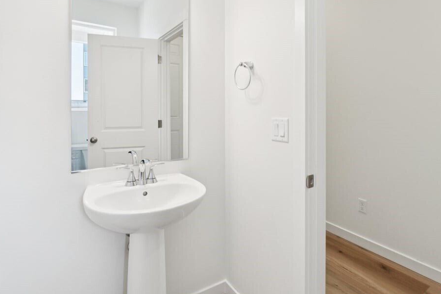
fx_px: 245
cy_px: 110
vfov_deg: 61.1
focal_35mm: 20
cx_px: 236
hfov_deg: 83.8
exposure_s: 1/13
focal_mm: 10
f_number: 10
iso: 250
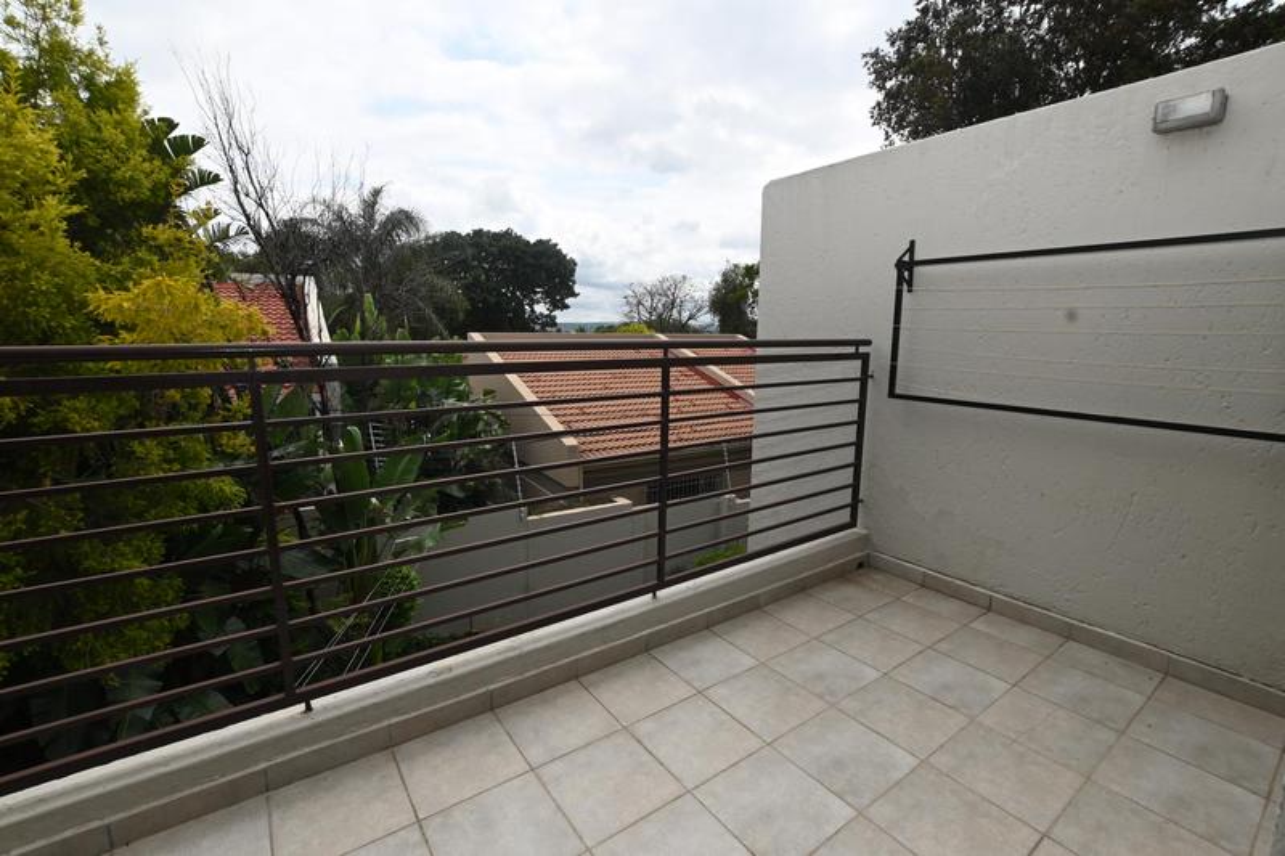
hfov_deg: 100.4
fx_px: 535
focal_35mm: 15
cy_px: 428
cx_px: 642
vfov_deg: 77.3
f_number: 9
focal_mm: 10
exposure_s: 1/200
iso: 100
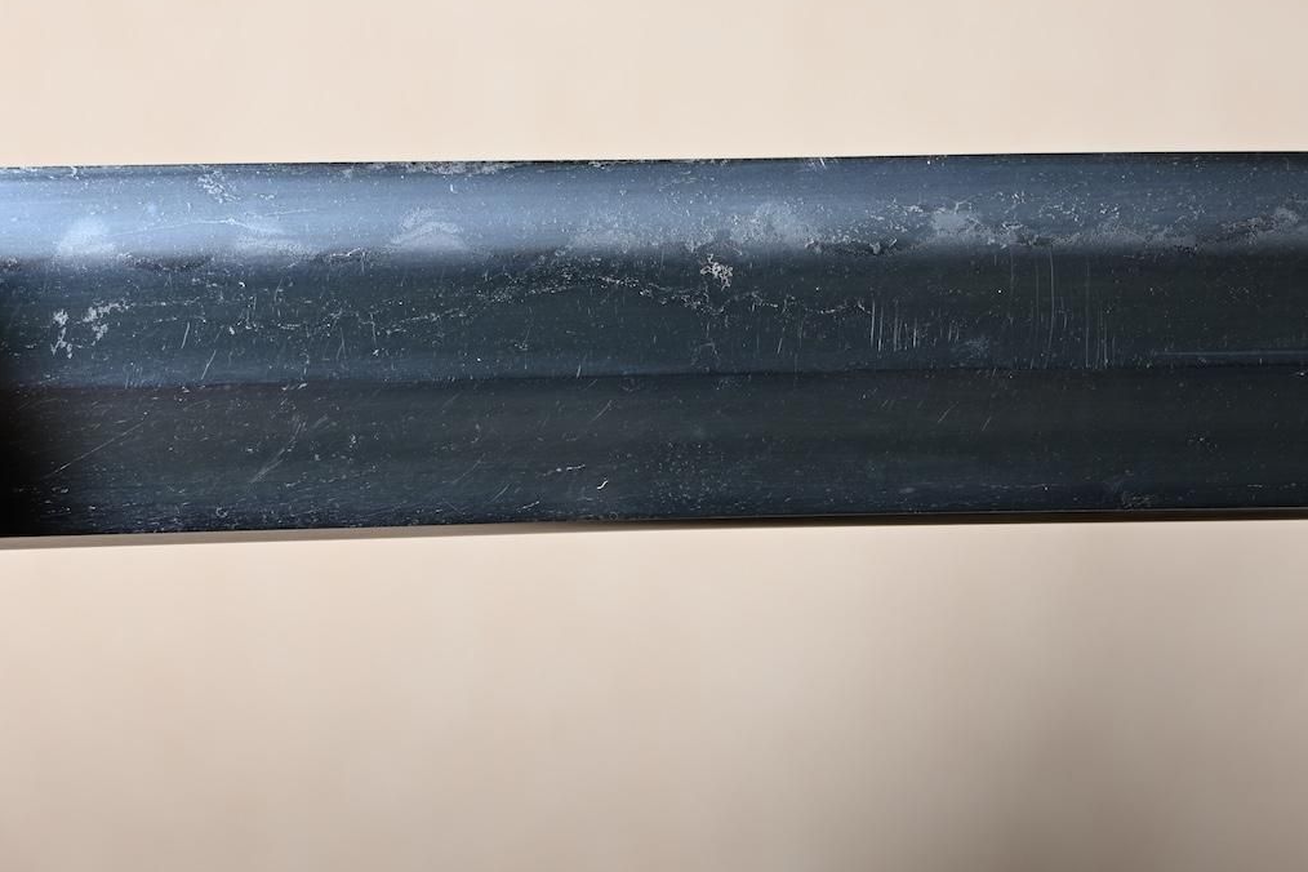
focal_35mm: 145
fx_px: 5268
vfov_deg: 9.5
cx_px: 778
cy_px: 362
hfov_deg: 14.1
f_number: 5.3
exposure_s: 1/2
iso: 100
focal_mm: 70
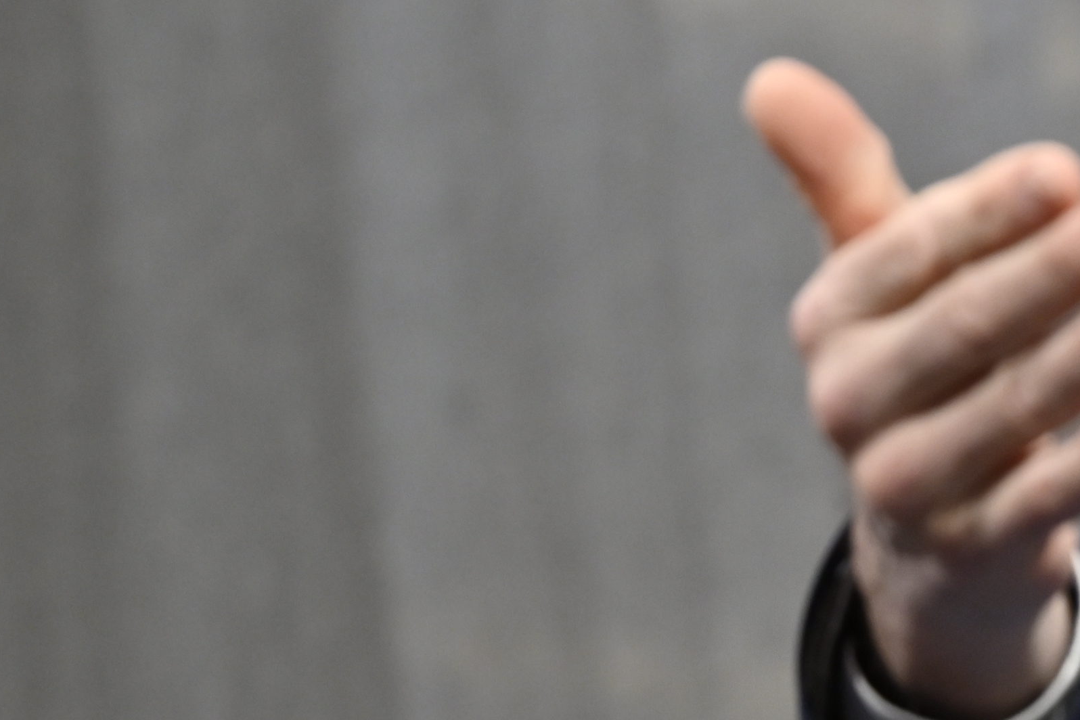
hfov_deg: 5.7
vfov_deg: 3.9
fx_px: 10589
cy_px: 498
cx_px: 2012
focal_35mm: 353
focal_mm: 91
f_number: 2.8
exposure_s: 1/320
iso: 640
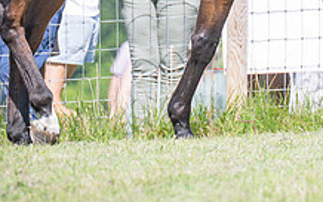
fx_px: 11051
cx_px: 311
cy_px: -89
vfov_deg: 1.0
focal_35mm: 1256
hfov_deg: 1.7
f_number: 4
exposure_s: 1/3200
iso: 400
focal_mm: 200
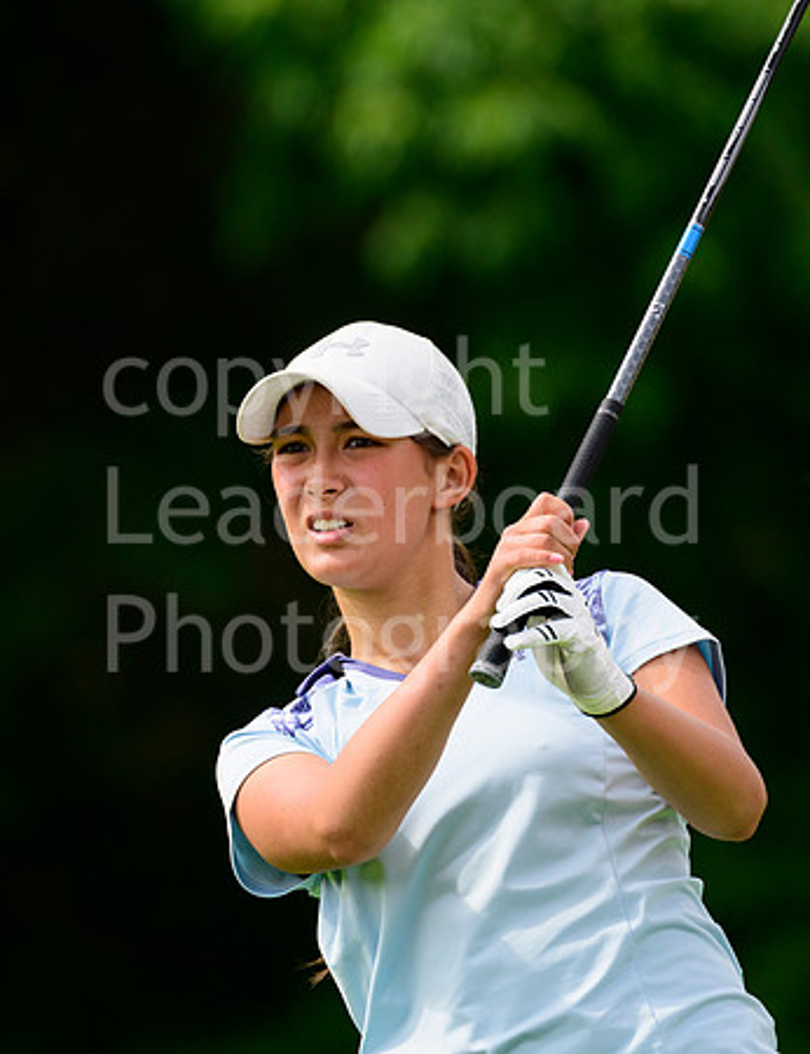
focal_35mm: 572
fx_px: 17560
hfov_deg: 2.6
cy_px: 527
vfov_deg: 3.4
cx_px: 253
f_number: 6.3
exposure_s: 1/2000
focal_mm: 400
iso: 800
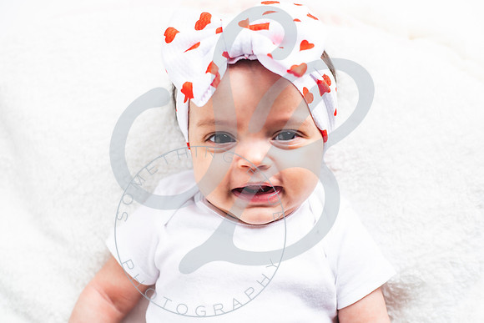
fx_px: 672
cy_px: 162
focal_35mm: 50
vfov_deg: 27.0
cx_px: 242
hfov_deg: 39.6
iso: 64
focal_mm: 50
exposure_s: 1/200
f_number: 2.8
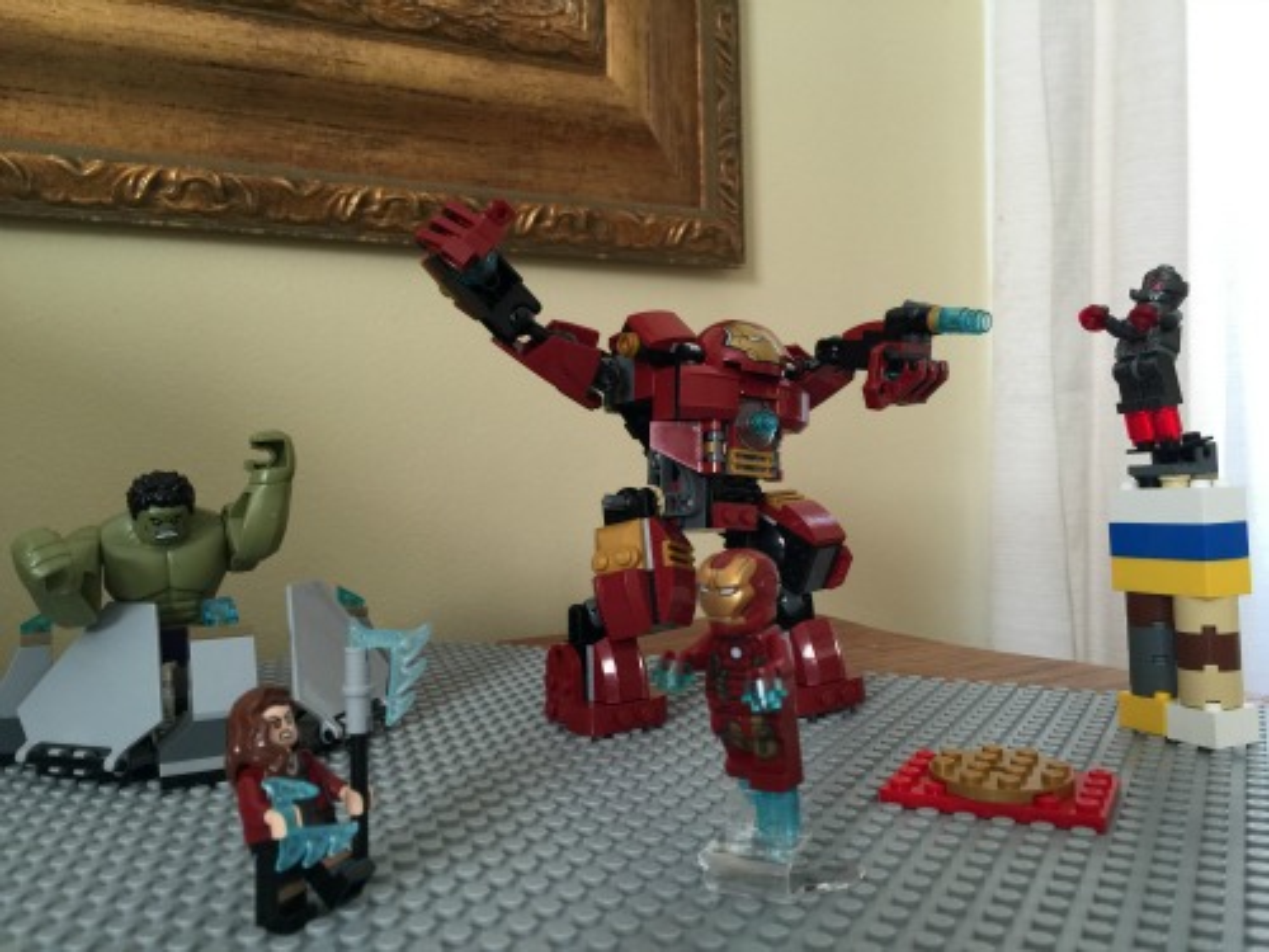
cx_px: 634
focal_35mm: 29
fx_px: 1063
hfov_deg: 61.7
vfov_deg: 48.2
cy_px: 476
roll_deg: -0.1
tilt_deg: -2.9
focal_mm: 4.15
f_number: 2.2
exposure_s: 1/30
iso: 50
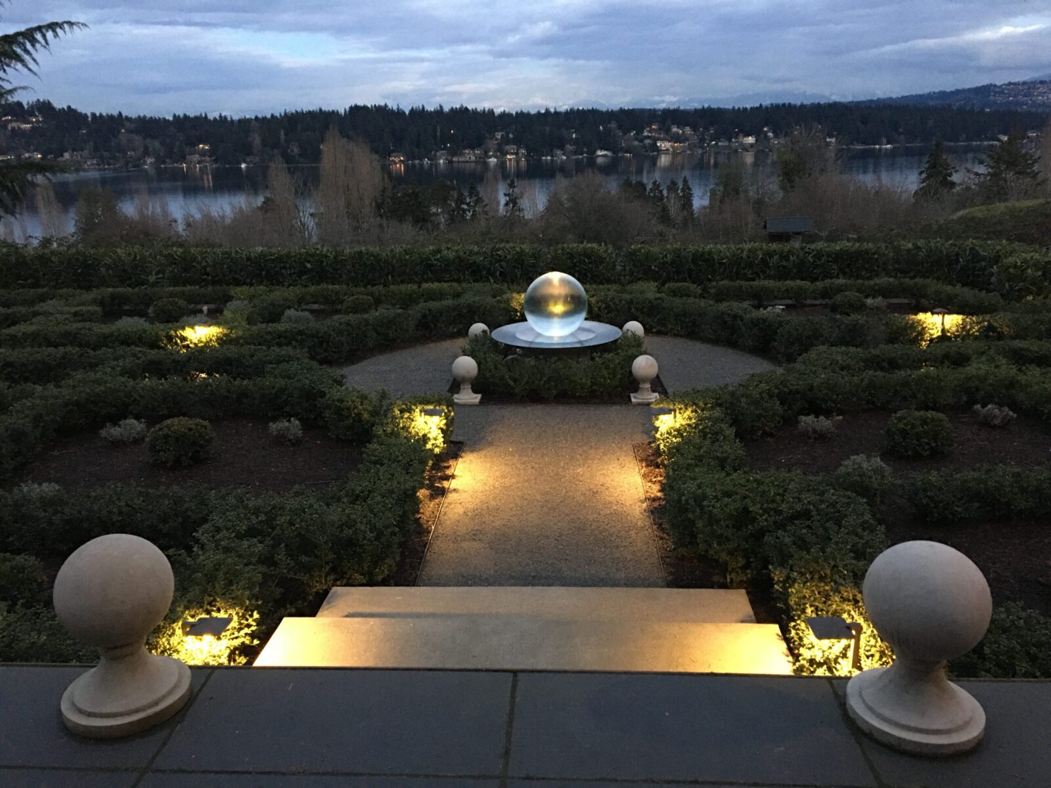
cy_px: 394
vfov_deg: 48.2
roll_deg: +1.1
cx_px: 526
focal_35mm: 29
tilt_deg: -15.6
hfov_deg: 61.7
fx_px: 880
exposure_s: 1/4
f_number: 2.2
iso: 80
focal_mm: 4.15
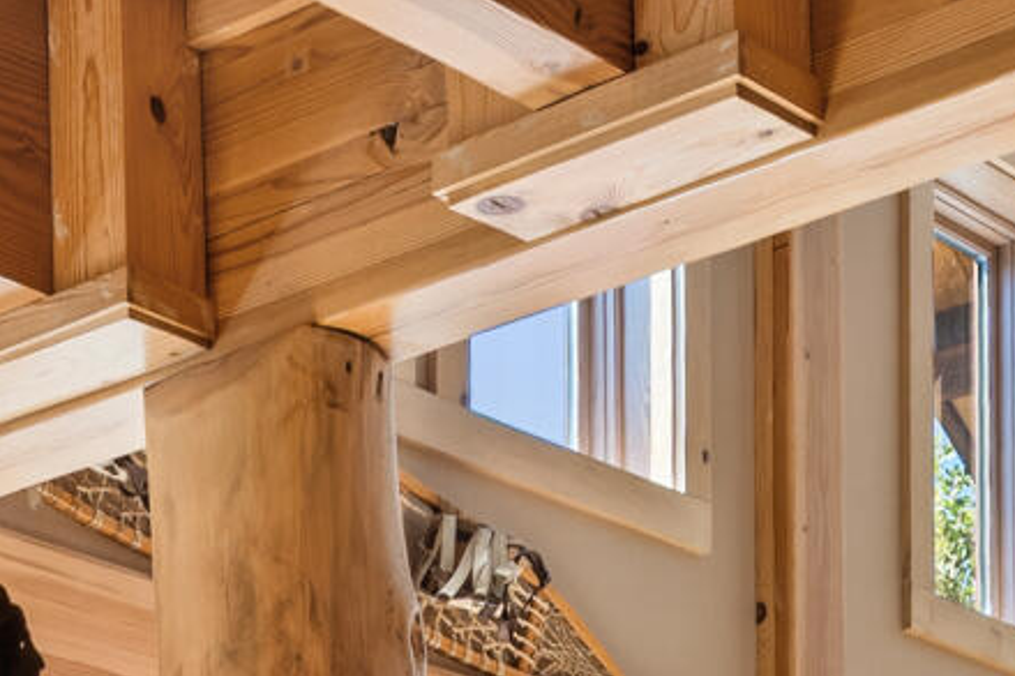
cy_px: 1931
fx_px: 3269
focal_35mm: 116
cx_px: -67
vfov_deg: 9.6
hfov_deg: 17.1
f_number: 7.1
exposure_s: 1/5
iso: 125
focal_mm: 17
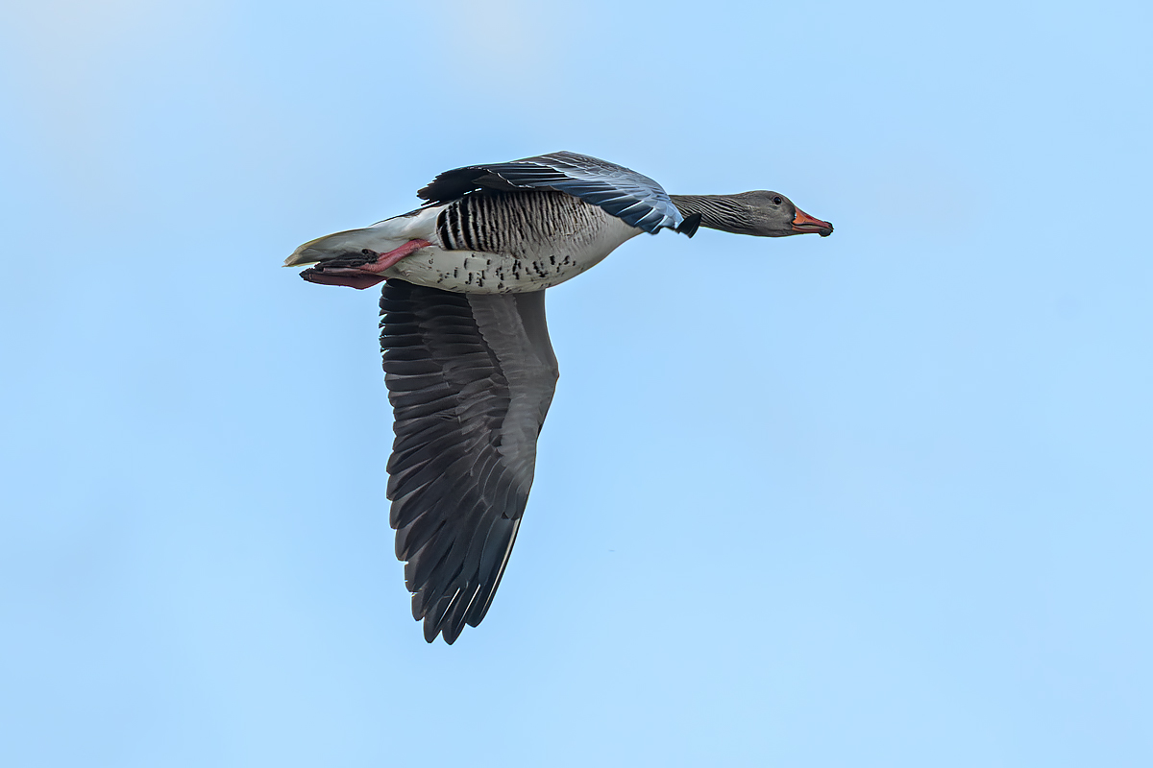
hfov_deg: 2.3
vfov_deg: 1.5
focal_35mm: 900
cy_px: 384
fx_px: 28823
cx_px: 576
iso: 400
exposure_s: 1/2000
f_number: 8
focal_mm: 600
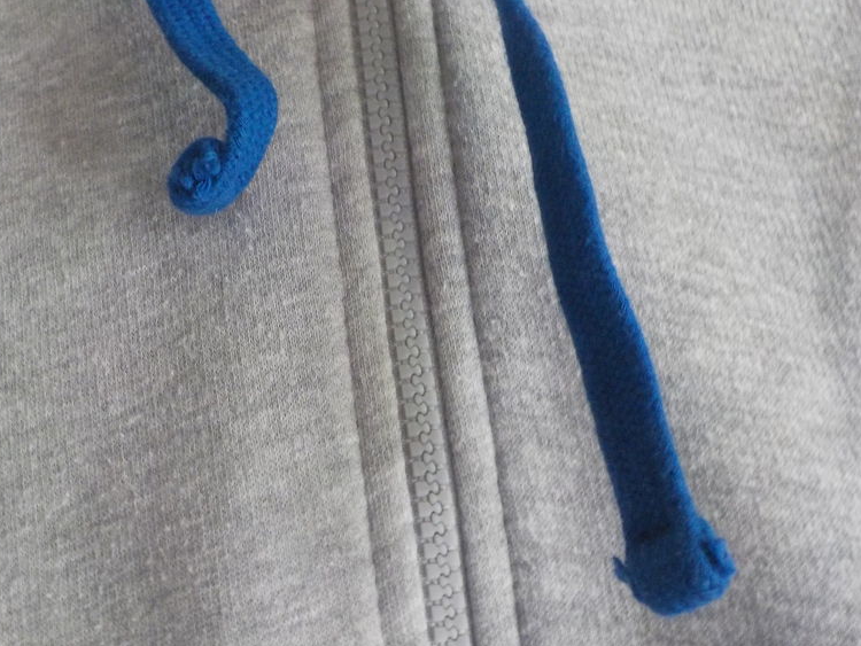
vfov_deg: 35.9
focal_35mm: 40
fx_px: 995
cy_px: 355
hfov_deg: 46.3
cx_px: 318
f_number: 3.3
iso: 400
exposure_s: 1/25
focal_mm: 4.1
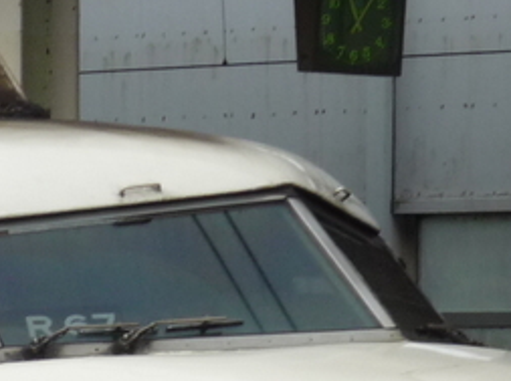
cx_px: 4
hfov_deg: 4.7
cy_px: 597
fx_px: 6162
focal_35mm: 418
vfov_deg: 3.5
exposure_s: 1/100
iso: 100
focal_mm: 15.3
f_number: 5.7
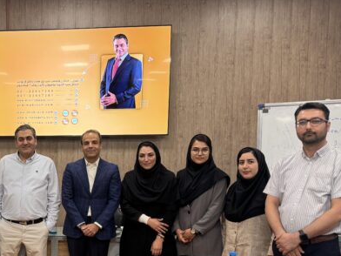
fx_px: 463
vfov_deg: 30.3
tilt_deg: -3.6
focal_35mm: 47
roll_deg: +0.7
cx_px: 26
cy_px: 193
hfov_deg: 37.4
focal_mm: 6.76
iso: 125
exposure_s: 1/50
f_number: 1.78
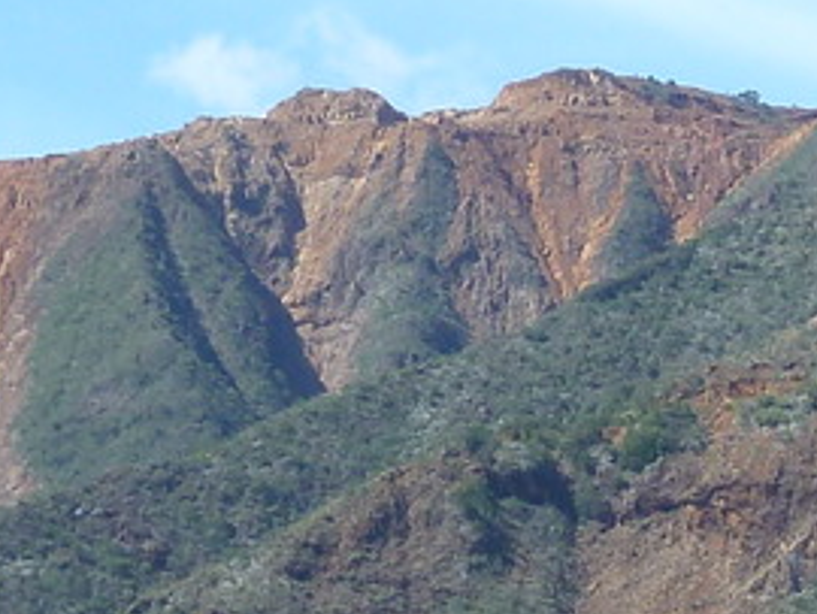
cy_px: 1152
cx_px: 929
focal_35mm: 373
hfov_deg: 5.3
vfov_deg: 4.0
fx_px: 8811
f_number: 4
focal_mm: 10.3
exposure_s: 1/320
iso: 80
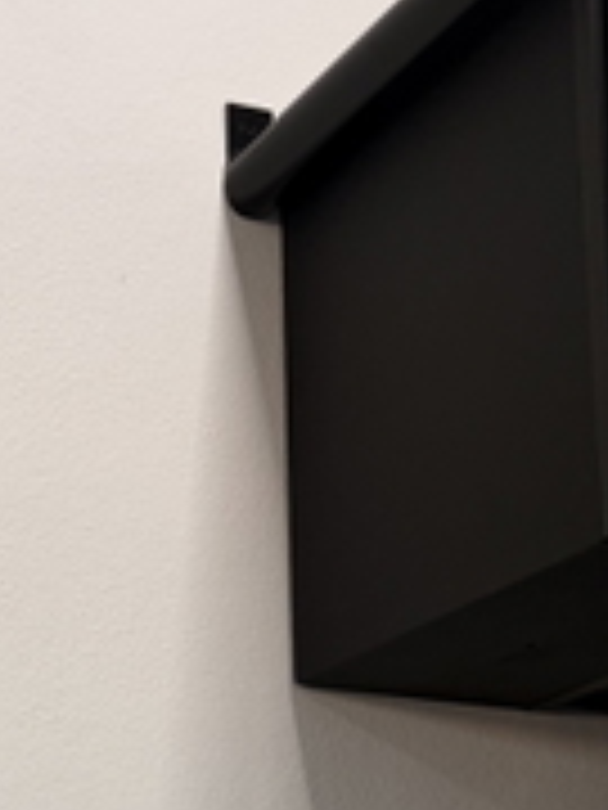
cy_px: 1078
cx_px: -288
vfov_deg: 22.4
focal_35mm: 77
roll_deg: -0.2
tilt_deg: +5.7
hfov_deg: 17.3
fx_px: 1803
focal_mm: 5.96
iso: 64
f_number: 1.6
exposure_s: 1/100
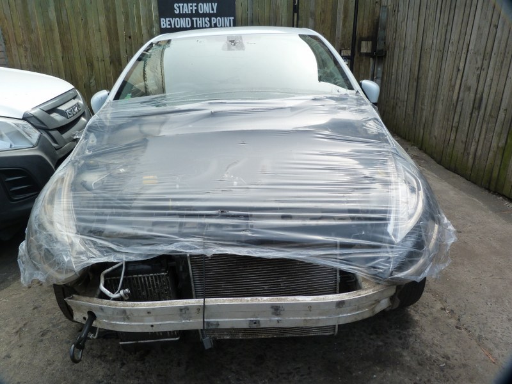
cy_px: 192
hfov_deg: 69.4
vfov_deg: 54.9
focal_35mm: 25
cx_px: 256
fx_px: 370
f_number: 4
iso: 125
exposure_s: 1/250
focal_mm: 4.5
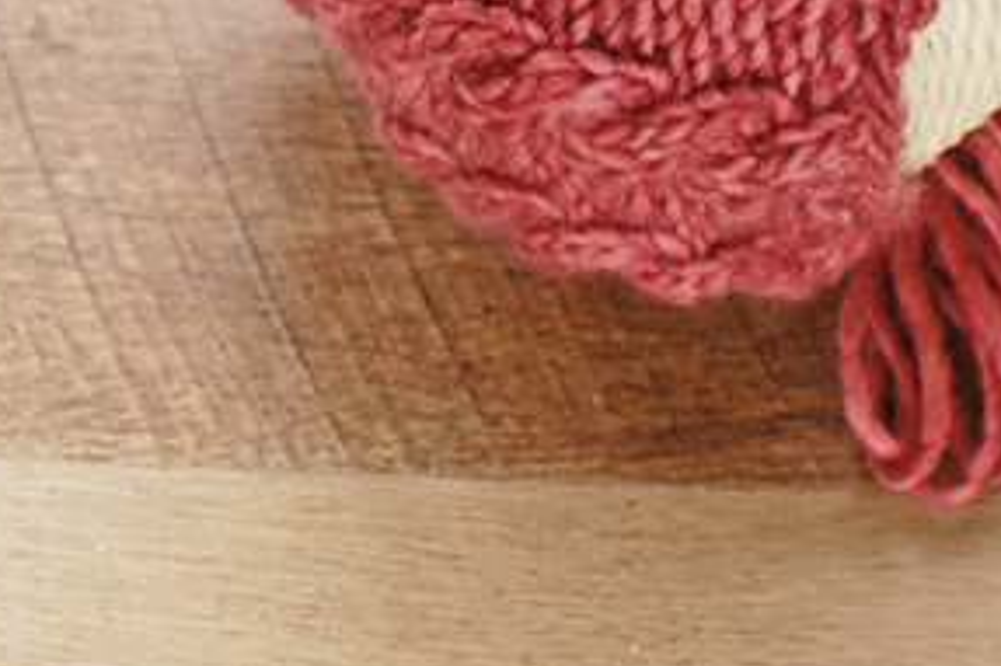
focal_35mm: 117
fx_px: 3254
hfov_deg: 17.4
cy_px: -45
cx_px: 286
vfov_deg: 11.5
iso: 400
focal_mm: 35
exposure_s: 1/20
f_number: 5.6
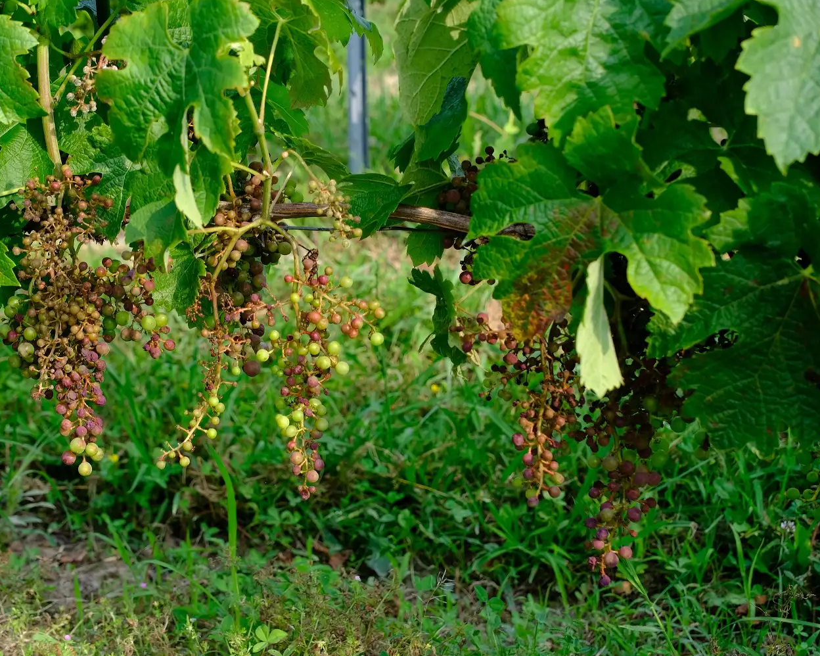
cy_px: 319
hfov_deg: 30.9
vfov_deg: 25.0
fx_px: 1480
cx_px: 339
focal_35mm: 61
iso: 160
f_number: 5.6
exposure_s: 1/125
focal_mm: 34.5
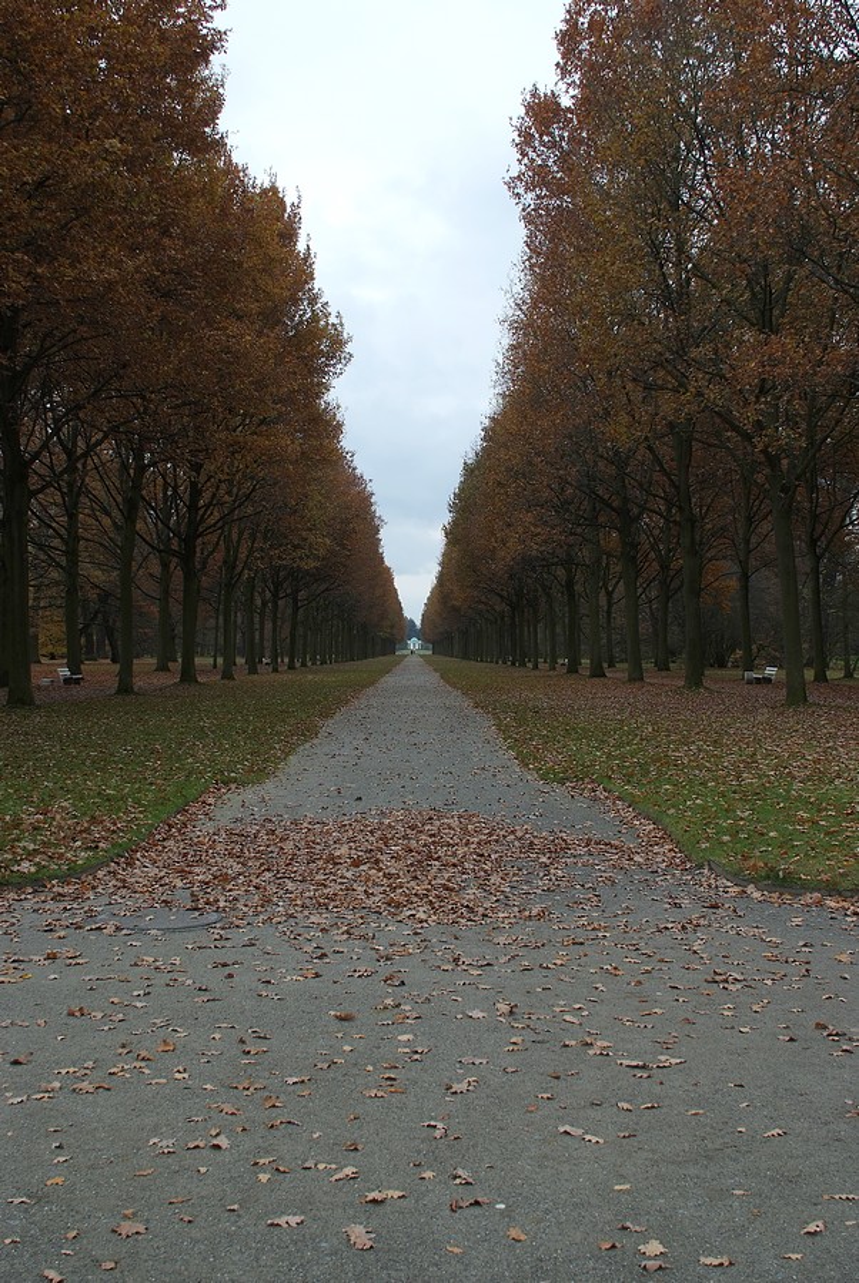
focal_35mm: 42
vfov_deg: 46.4
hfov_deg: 32.0
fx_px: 1500
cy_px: 642
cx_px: 430
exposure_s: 1/125
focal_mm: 28
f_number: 5.6
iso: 100
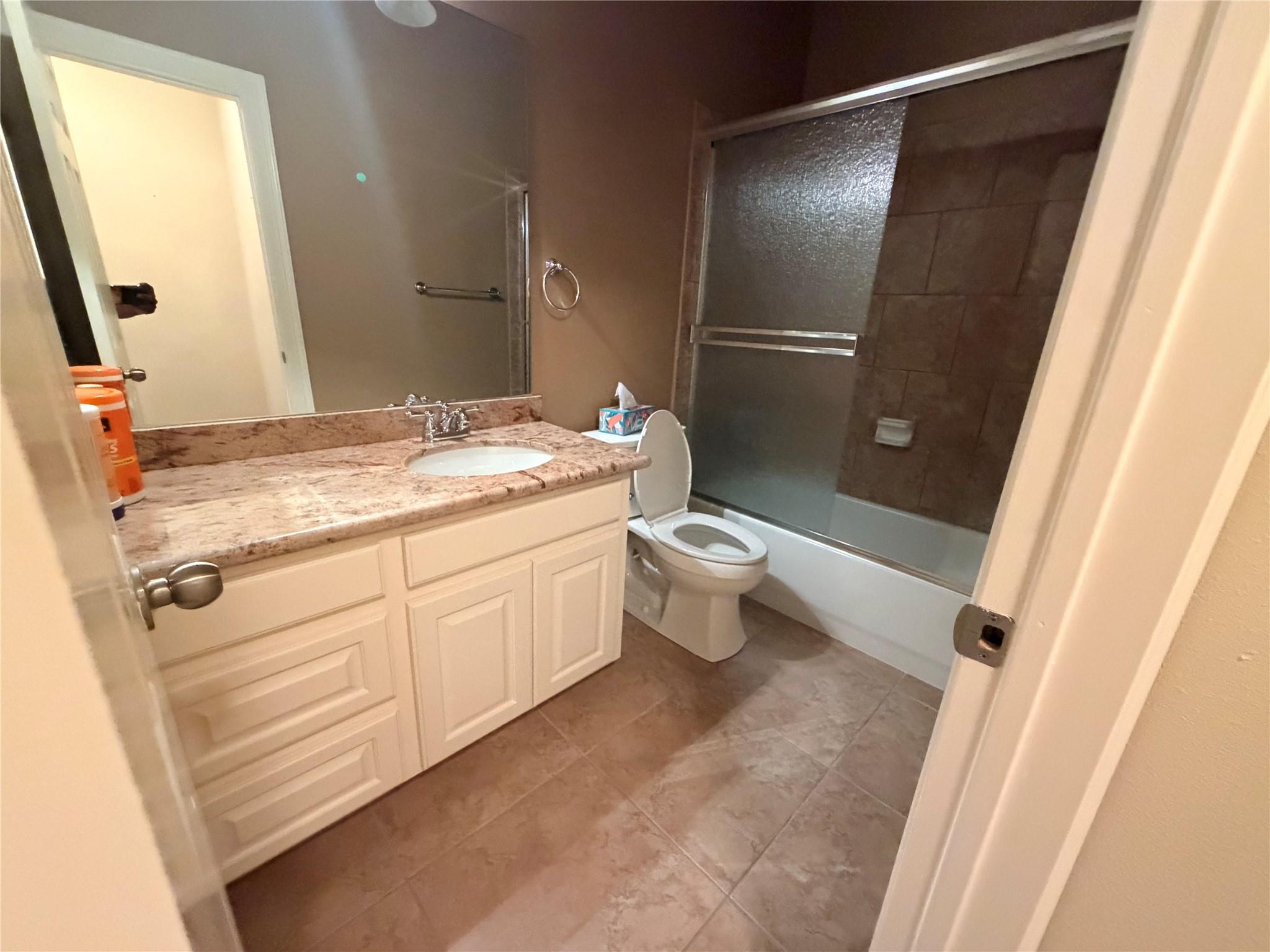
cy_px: 476
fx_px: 514
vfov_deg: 85.7
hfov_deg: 102.1
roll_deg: -2.8
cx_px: 635
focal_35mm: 14
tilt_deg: -17.9
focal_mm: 2.22
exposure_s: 1/60
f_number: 2.2
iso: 1250
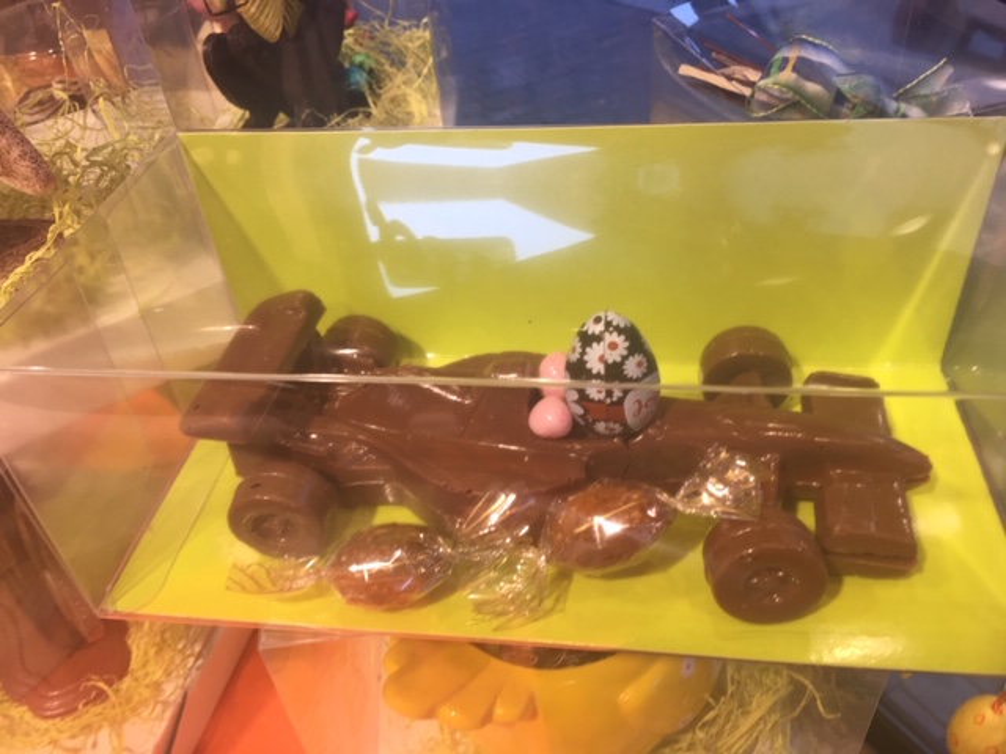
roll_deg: +5.9
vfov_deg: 48.2
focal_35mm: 29
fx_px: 843
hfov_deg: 61.7
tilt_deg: -41.3
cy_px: 377
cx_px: 503
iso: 25
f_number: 2.2
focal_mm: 4.15
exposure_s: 1/50
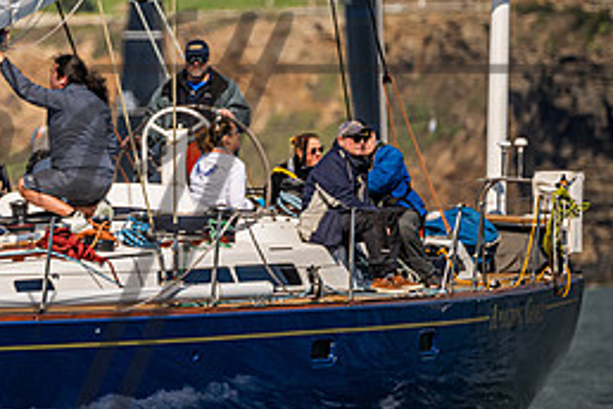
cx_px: -68
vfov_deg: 1.9
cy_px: 126
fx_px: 12480
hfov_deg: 2.8
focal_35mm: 733
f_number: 5.6
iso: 400
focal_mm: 310
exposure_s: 1/5000
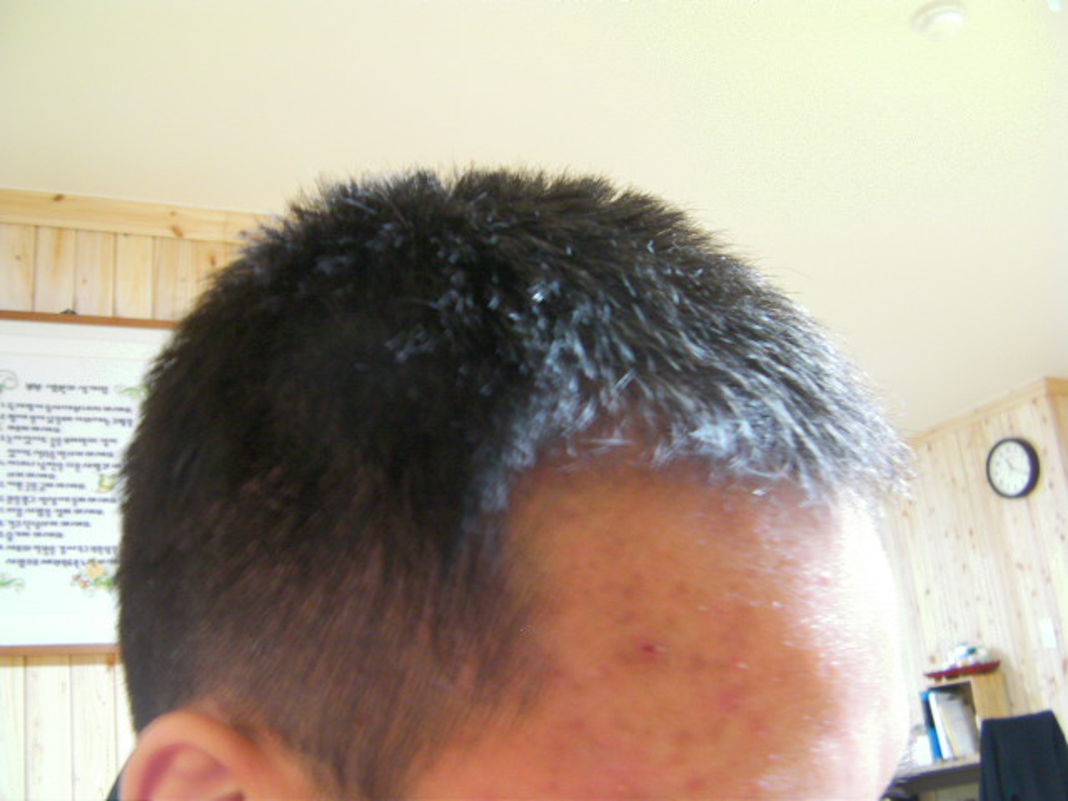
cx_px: 534
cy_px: 400
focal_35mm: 38
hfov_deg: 49.0
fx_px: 1172
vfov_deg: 37.7
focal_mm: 6.8
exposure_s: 1/2.3
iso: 200
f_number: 3.5
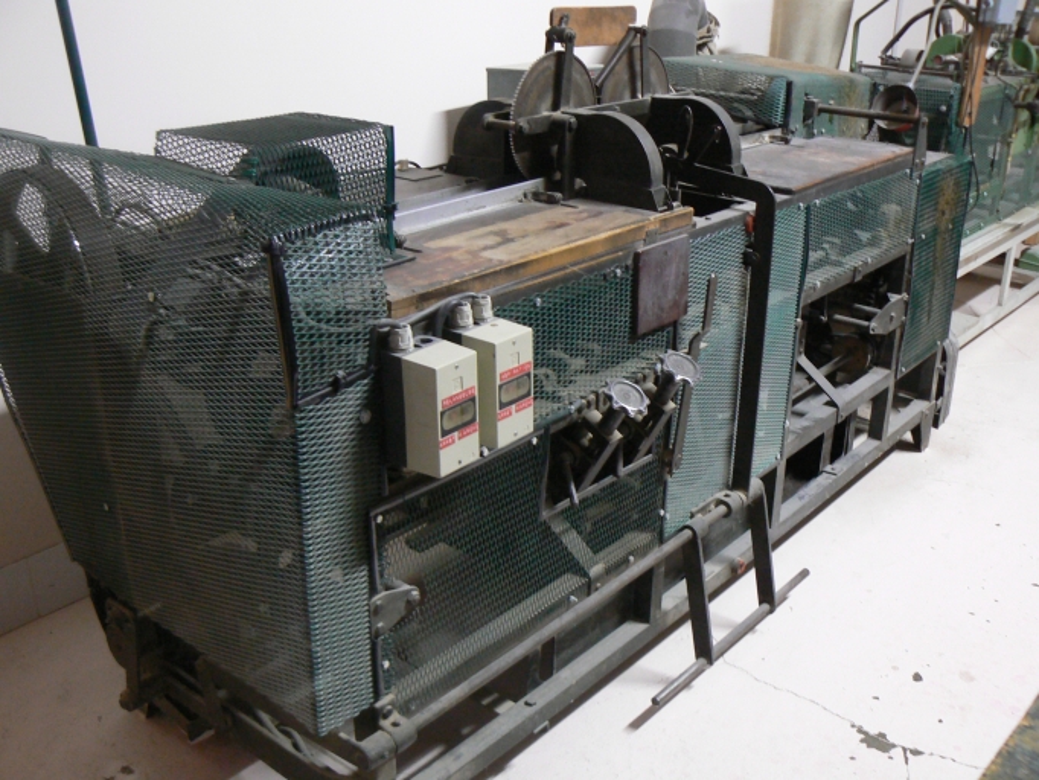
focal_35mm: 36
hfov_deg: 51.3
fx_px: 1081
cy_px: 390
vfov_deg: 39.7
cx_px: 520
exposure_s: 1/6
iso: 200
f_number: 2.8
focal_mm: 6
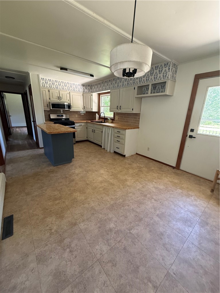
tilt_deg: -16.1
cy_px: 146
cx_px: 110
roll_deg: -2.7
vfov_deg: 102.1
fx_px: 119
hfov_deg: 85.7
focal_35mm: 14
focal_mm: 2.22
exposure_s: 1/72
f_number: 2.2
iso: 320
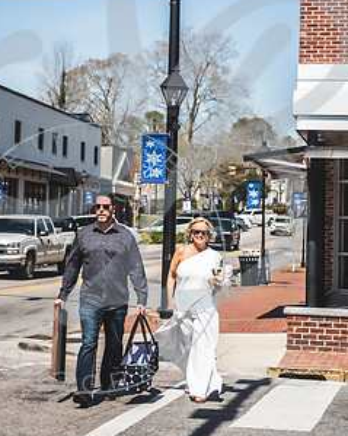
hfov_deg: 15.5
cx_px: 156
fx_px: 1275
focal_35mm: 99
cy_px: 147
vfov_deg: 19.3
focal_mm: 70
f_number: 2.8
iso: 100
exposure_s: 1/1600
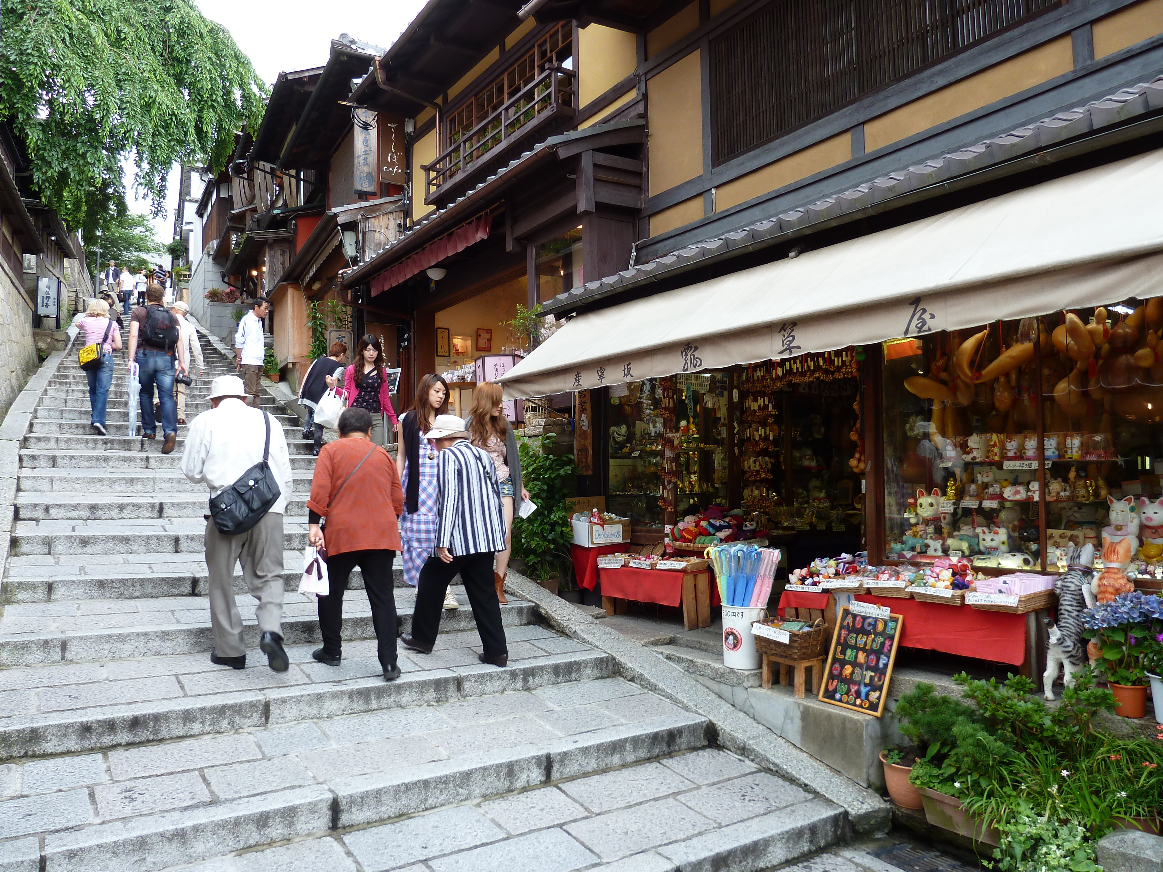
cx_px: 582
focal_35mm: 25
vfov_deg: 54.9
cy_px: 436
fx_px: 840
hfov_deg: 69.4
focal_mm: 4.1
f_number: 3.3
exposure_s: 1/50
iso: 80
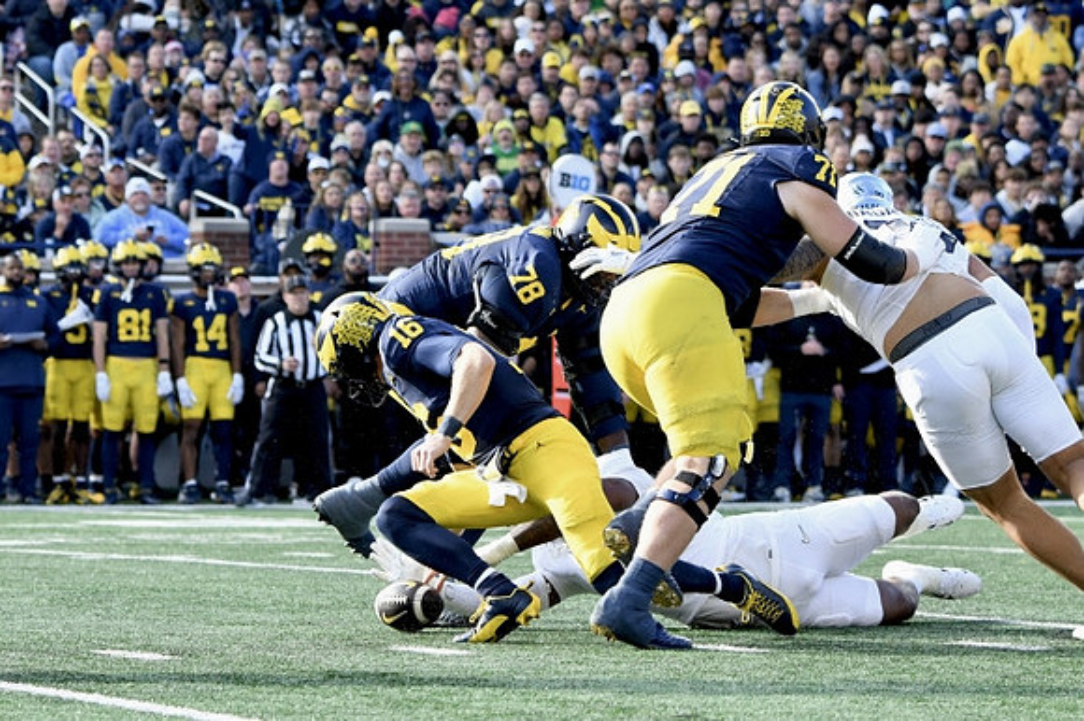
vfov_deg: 6.5
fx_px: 6319
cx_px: 542
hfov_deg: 9.8
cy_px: 360
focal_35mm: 210
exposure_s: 1/1250
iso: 1250
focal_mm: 140
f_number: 5
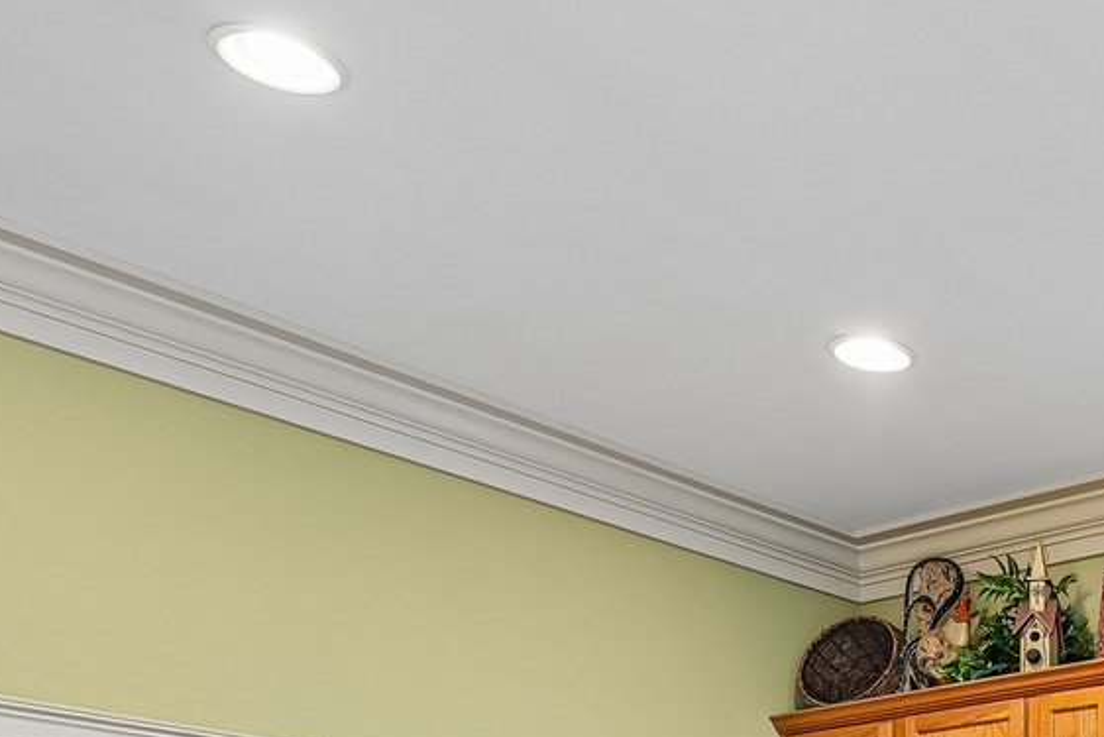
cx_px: 1432
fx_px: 1564
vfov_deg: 22.2
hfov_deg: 30.6
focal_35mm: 51
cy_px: 1086
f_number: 8
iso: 320
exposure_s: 1/8
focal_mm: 14
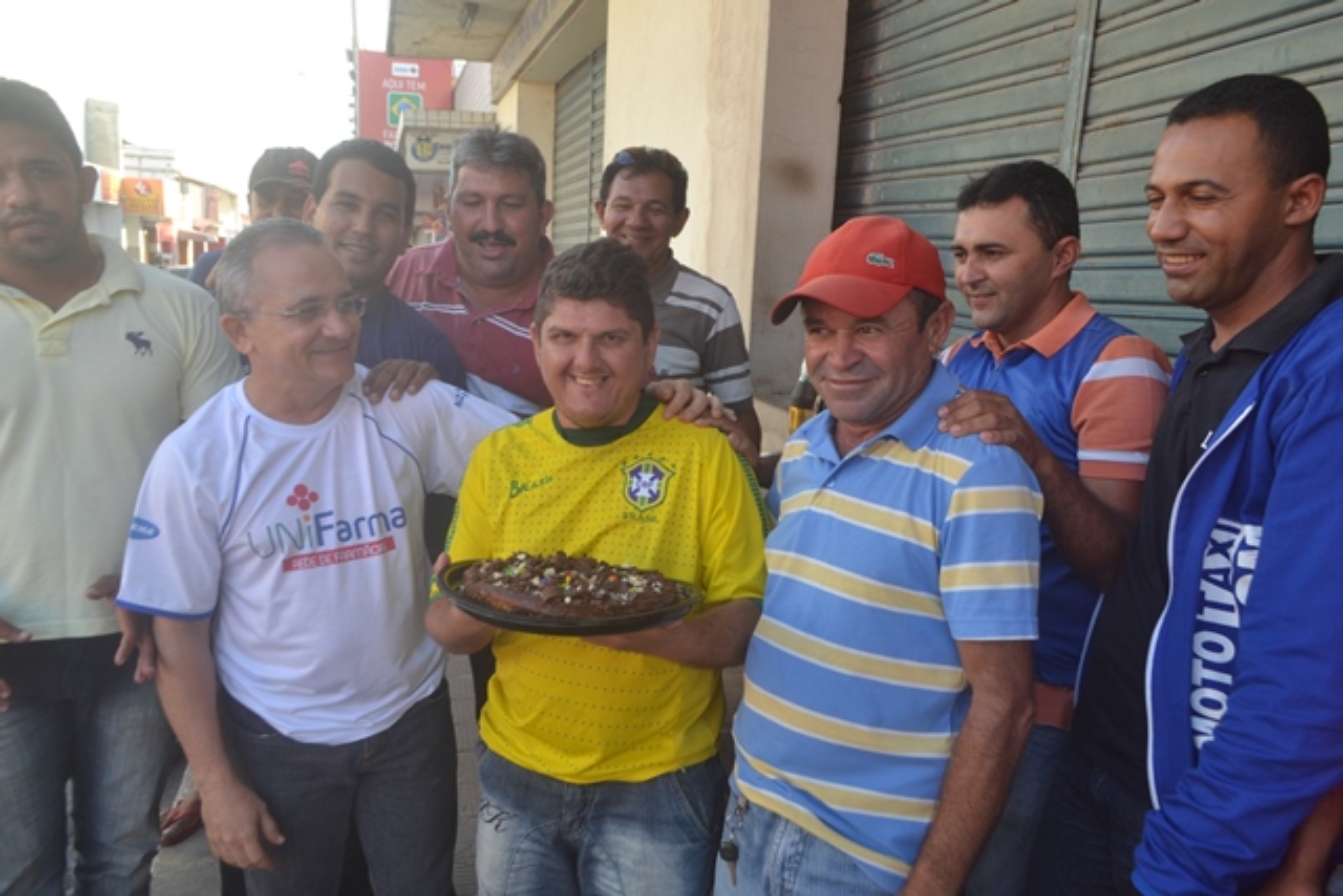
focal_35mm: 27
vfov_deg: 48.0
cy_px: 448
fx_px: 1007
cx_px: 672
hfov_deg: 67.4
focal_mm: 18
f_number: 5.6
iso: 180
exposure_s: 1/125
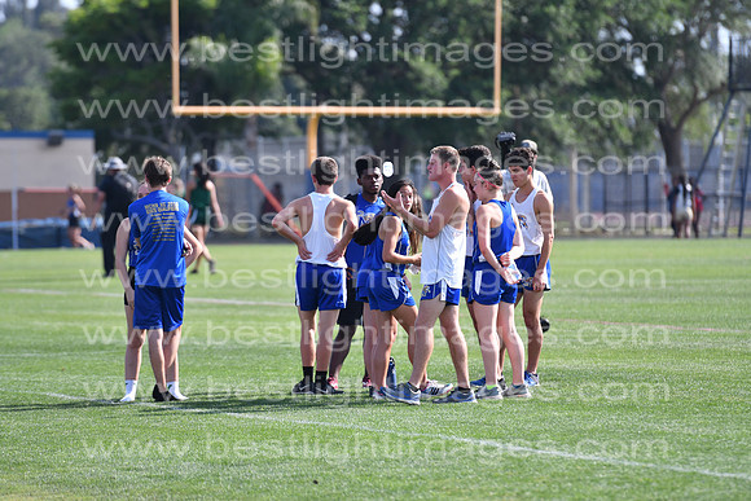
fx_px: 6260
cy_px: 250
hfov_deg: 6.9
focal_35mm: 300
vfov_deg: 4.6
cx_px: 376
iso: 200
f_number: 4
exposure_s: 1/2000
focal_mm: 200
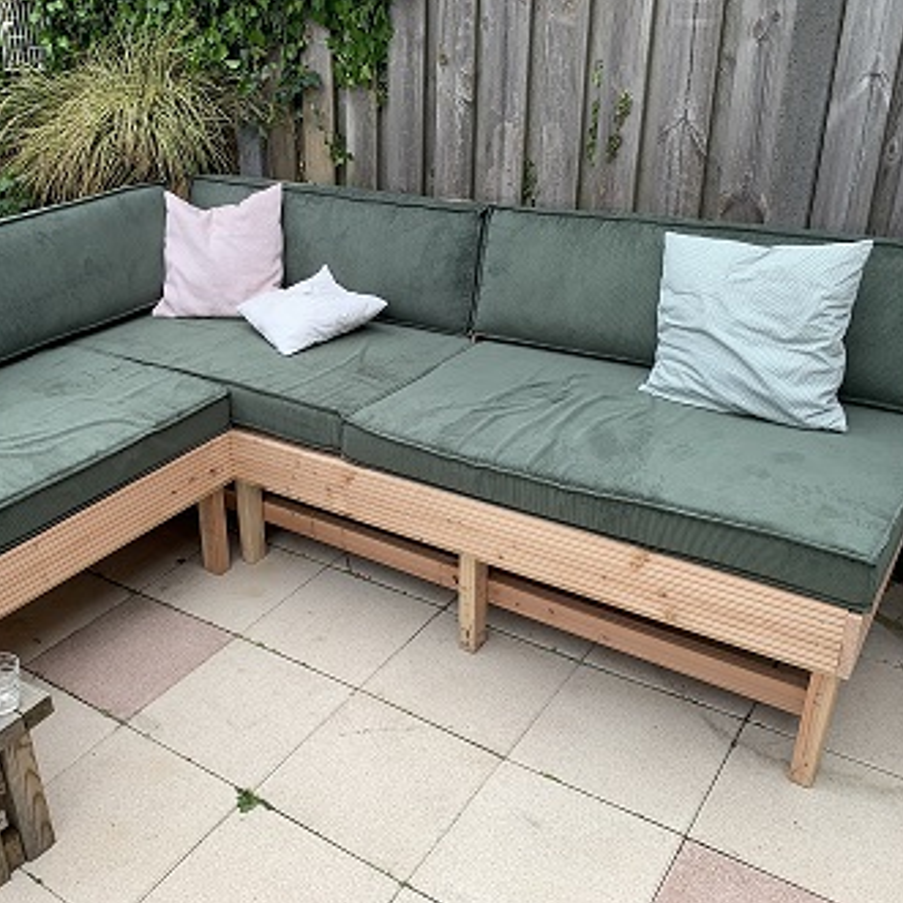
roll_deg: +2.4
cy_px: 447
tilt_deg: -25.5
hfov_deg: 50.6
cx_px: 342
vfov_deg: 51.1
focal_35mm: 32
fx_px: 944
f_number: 1.8
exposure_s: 1/188
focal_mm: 4.25
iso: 25
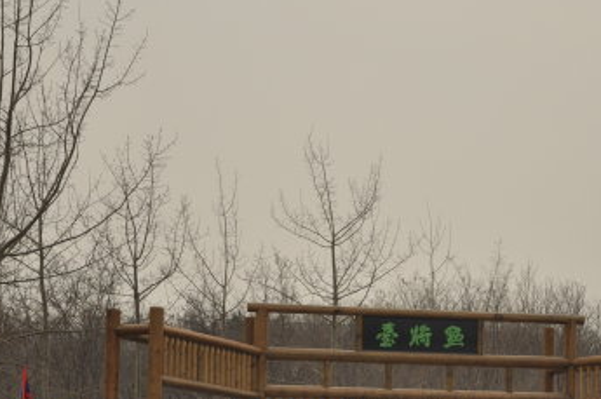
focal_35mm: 96
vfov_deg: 14.1
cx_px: 436
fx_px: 1600
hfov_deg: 21.1
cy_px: 350
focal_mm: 32
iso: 200
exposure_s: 1/1000
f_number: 4.2
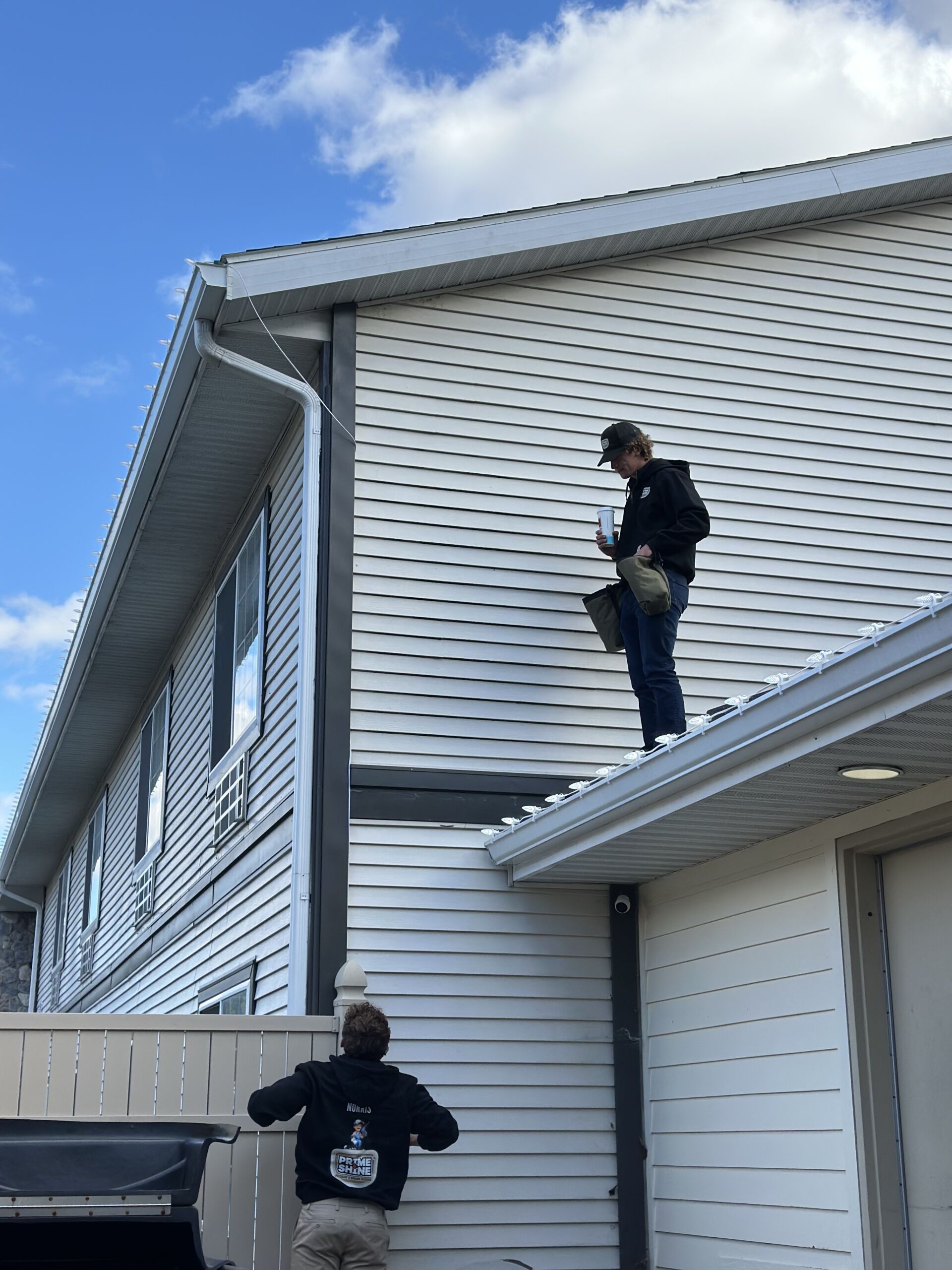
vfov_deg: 39.7
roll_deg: +0.2
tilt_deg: +18.8
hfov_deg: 30.3
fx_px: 1760
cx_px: 476
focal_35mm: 48
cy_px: 635
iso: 80
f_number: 1.78
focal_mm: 6.86
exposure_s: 1/1815
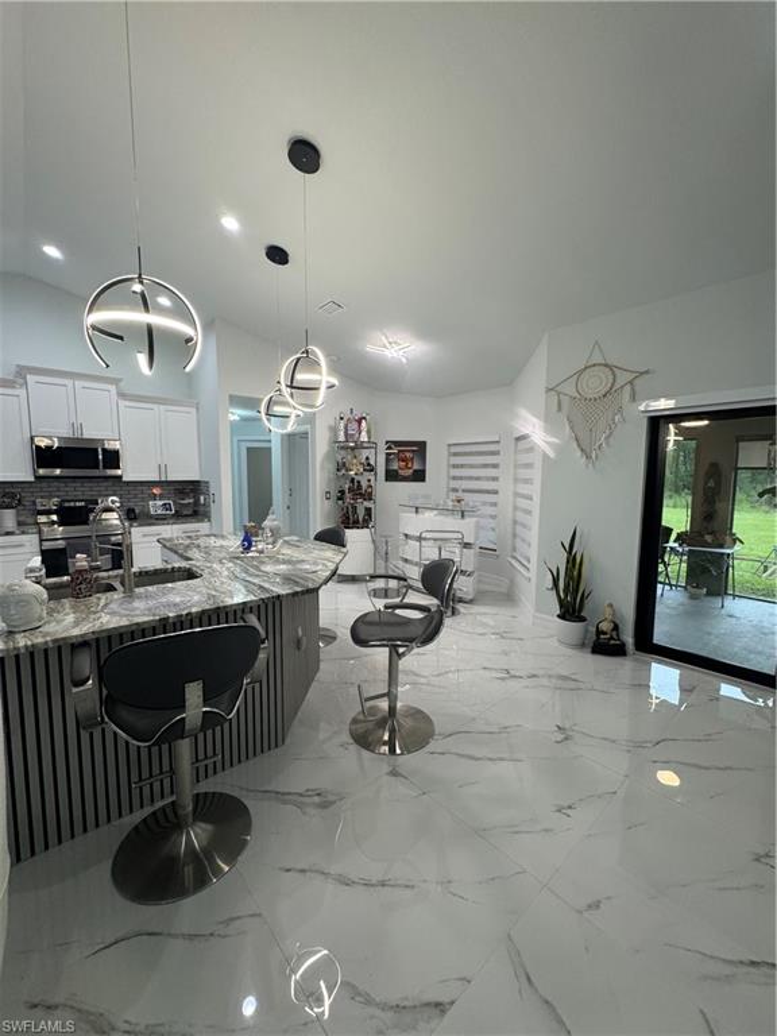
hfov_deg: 85.7
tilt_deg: -4.9
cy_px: 518
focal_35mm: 14
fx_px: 419
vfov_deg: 102.1
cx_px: 388
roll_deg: -0.6
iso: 200
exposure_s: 1/120
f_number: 2.2
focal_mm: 2.22
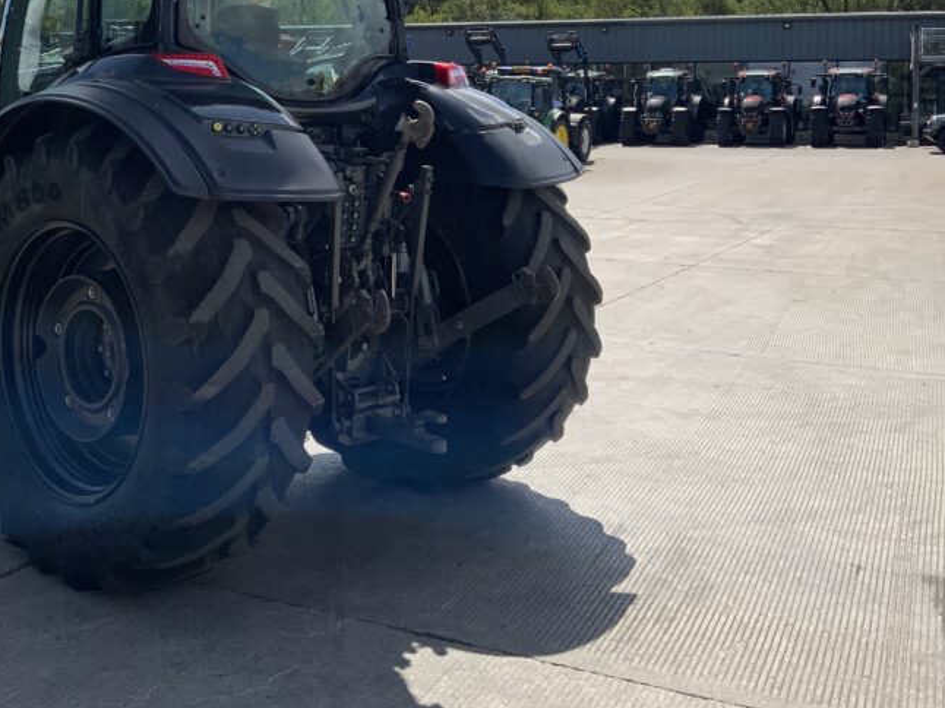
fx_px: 1255
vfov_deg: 30.8
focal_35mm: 46
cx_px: 325
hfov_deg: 40.8
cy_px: 148
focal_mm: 3
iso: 20
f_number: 1.8
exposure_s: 1/2959
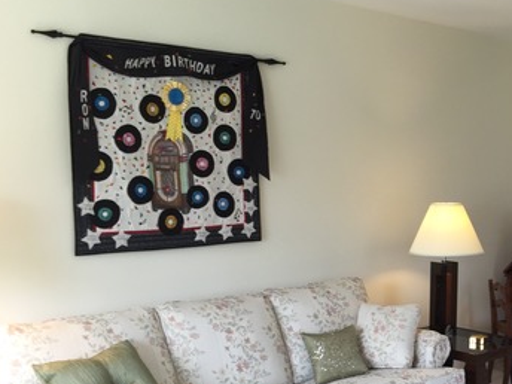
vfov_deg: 26.8
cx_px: 473
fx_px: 799
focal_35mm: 54
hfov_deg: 33.4
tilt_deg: -7.7
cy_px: 263
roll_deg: -1.3
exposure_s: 1/40
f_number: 2.2
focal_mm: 4.15
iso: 32
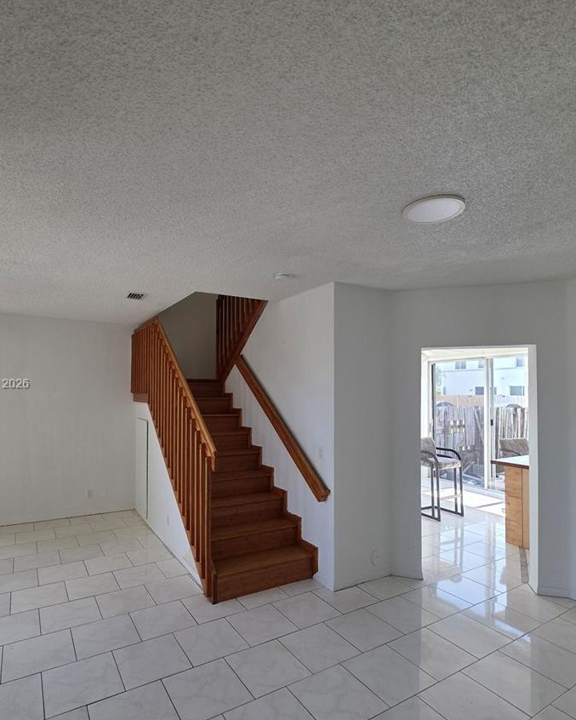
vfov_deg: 86.2
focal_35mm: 18
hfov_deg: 73.5
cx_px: 254
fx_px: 383
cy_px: 385
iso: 80
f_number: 1.9
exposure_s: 1/120
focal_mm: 2.2
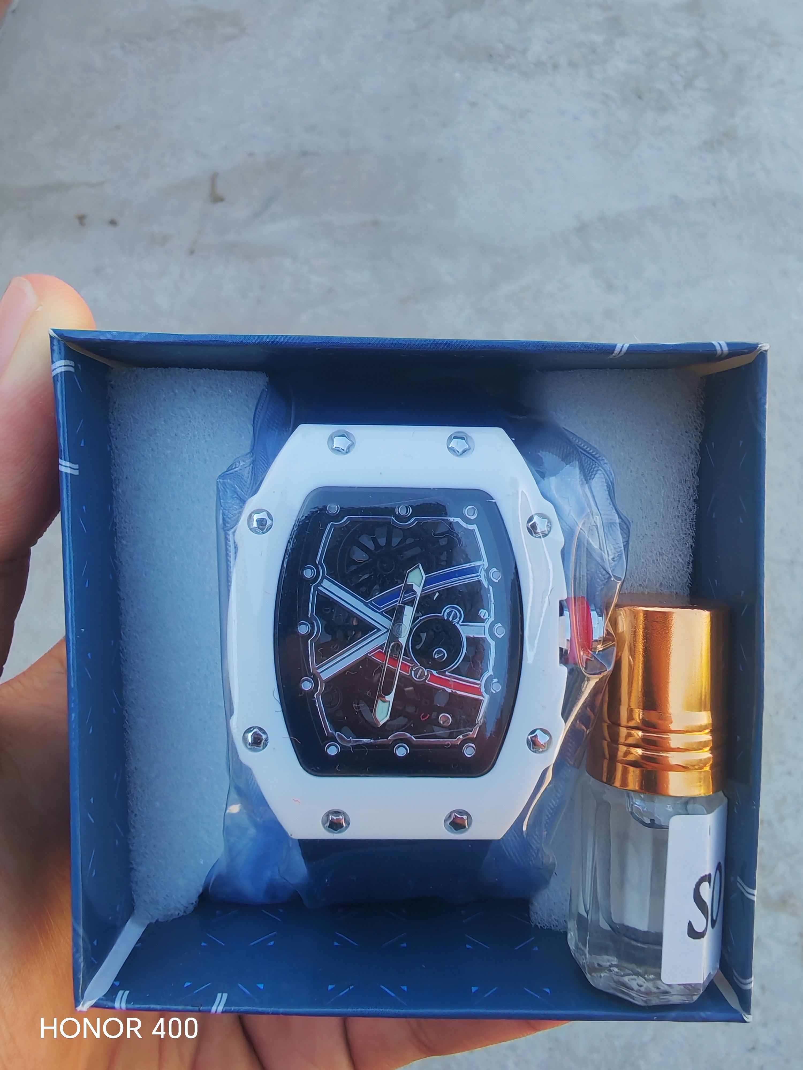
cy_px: 535
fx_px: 835
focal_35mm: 27
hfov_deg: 51.4
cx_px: 402
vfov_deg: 65.3
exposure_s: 1/250
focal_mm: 1.96
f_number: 2.2
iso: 50
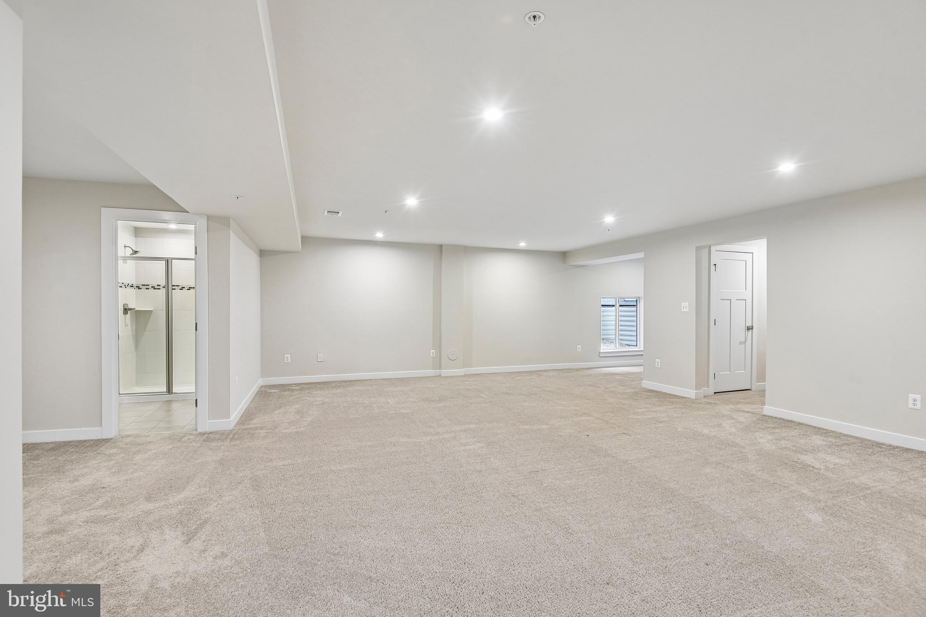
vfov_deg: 73.7
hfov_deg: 96.7
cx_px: 463
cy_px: 308
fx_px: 411
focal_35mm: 16
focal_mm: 16
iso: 400
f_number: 8
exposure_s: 1/8
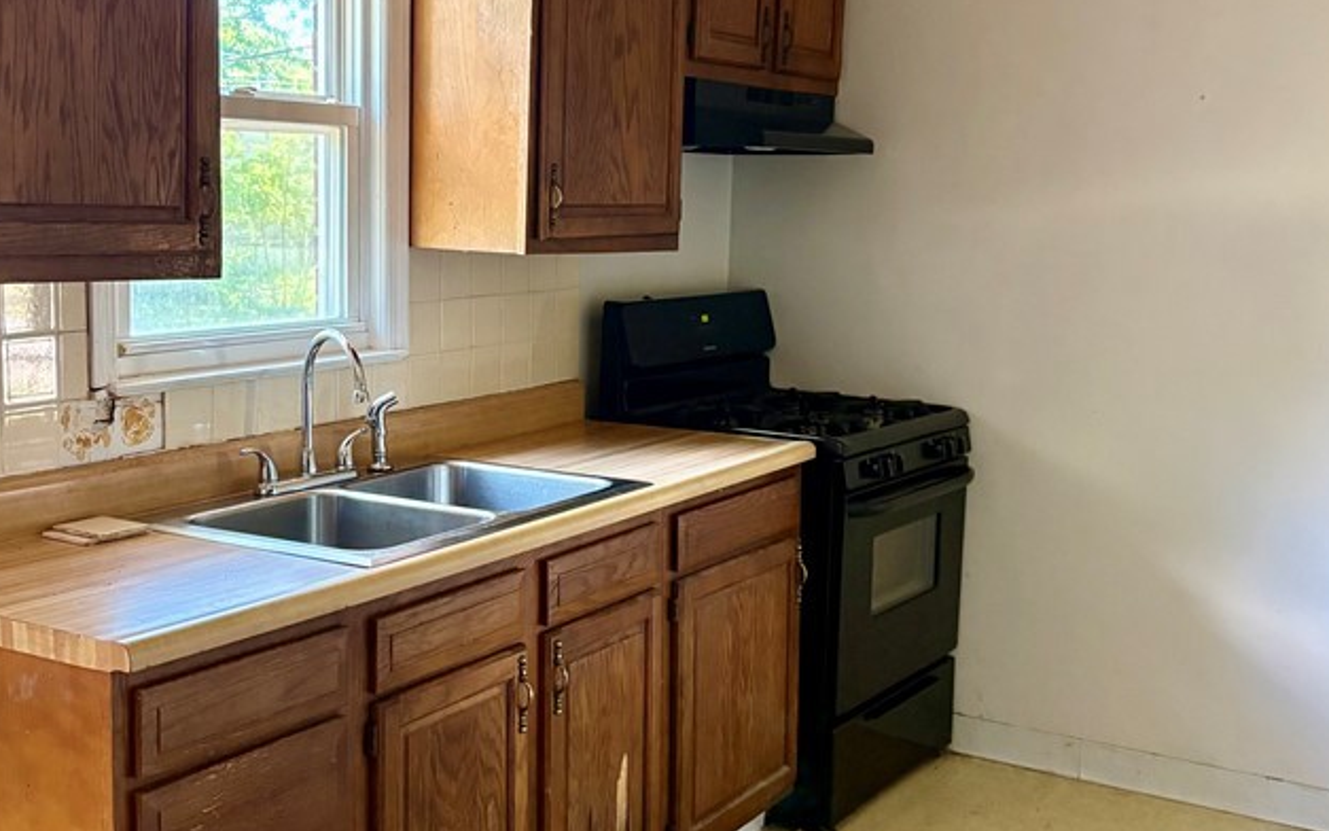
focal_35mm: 45
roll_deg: -0.7
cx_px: 545
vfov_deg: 28.6
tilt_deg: -6.1
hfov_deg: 44.2
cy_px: 360
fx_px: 1630
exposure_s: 1/60
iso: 320
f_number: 1.6
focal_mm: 5.96
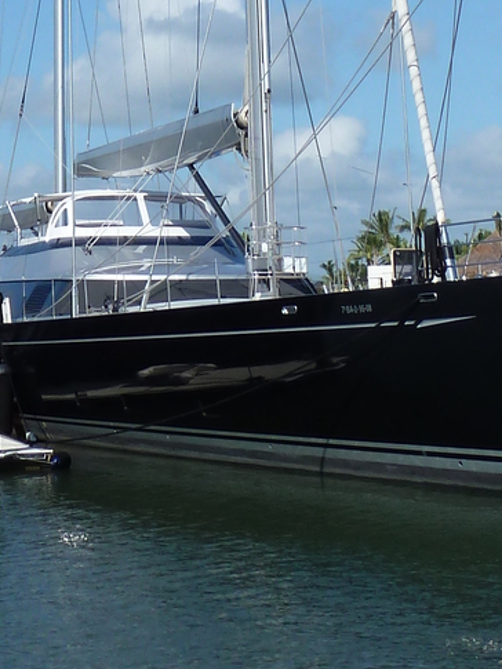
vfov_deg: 17.4
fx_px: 1913
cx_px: 86
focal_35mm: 99
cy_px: -403
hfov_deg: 14.8
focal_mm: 5
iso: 80
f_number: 5
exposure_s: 1/500
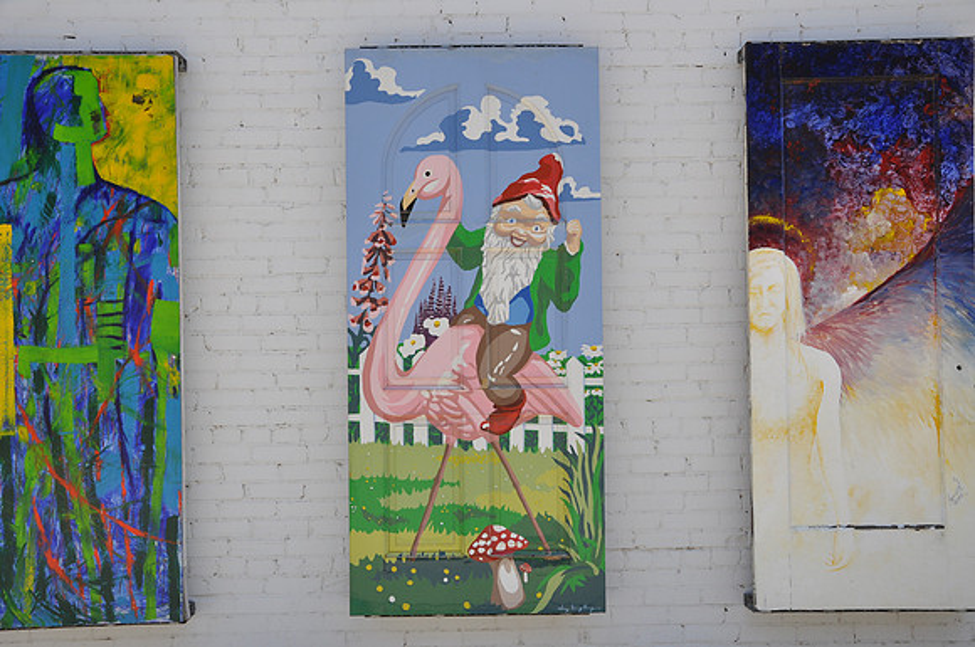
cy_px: 324
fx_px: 1014
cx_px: 488
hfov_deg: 51.3
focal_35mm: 38
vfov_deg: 35.4
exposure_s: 1/200
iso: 200
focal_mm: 25
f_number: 7.1
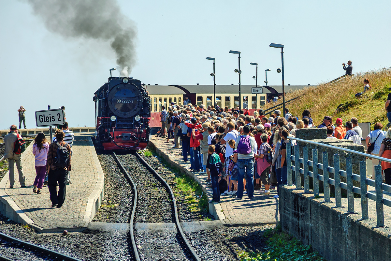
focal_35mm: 188
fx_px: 2036
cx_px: 196
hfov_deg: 11.0
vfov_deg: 7.3
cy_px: 130
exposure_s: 1/320
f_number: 8
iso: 200
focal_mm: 125
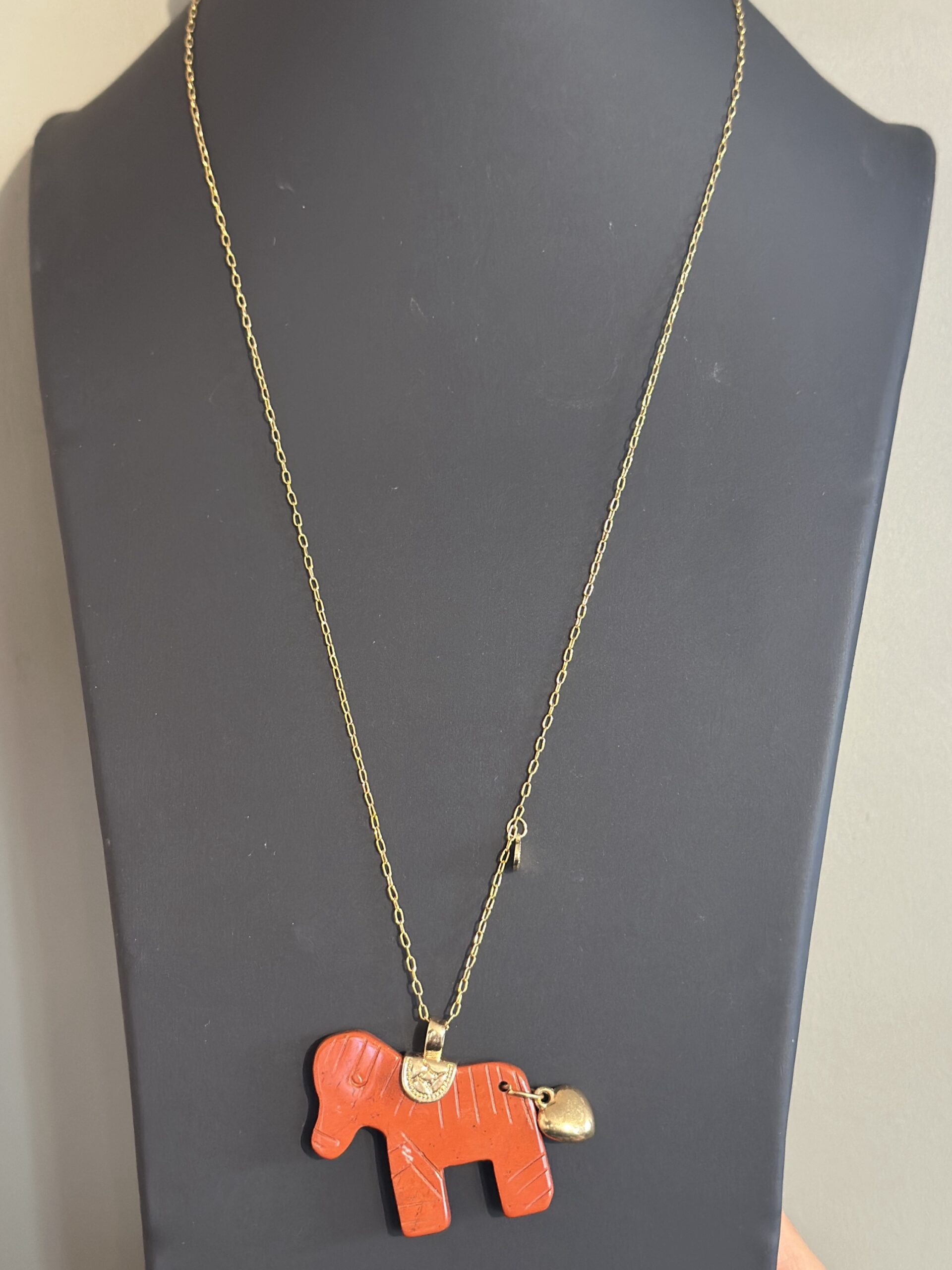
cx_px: 476
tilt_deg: +2.2
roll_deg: -4.1
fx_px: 1760
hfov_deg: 30.3
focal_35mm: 48
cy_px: 635
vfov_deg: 39.7
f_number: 1.78
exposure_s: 1/50
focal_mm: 6.86
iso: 250
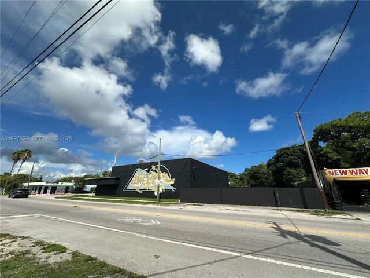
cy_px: 139
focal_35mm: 14
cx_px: 185
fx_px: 150
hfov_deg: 102.1
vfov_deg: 85.7
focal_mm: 2.22
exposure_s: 1/3300
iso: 50
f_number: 2.2
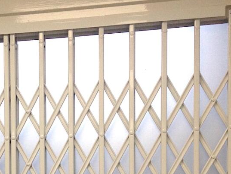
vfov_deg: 16.3
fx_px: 574
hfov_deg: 22.4
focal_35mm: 86
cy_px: 224
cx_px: 44
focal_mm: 4.12
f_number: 2.4
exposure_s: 1/120
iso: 80
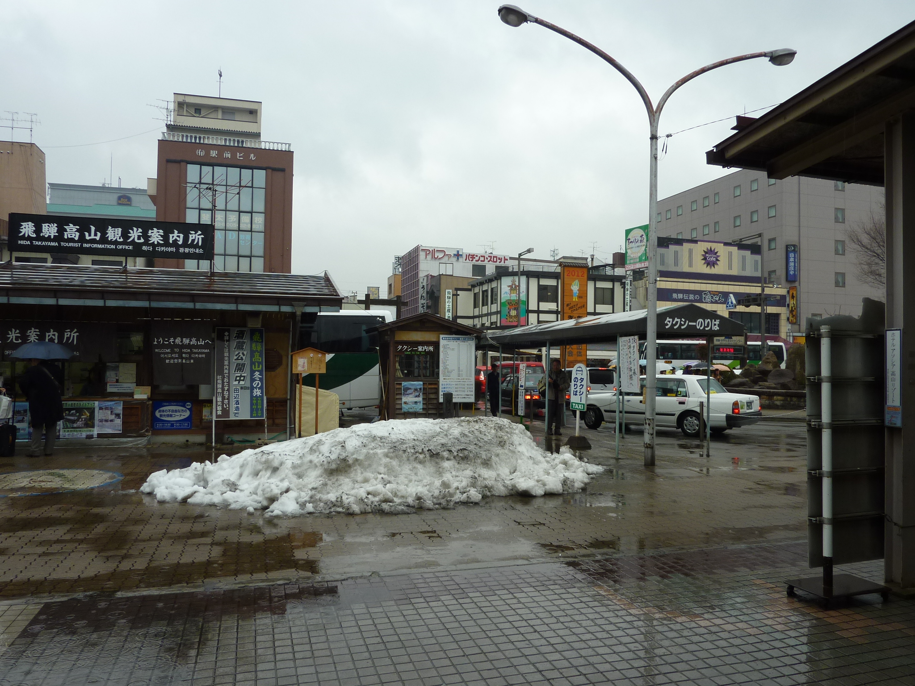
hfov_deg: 69.4
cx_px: 458
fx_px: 661
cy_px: 343
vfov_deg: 54.9
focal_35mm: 25
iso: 80
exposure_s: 1/100
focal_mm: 4.1
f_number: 4
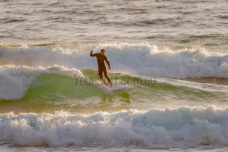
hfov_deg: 3.4
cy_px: 74
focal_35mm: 613
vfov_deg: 2.2
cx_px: 111
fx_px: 3882
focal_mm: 500
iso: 320
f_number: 5.6
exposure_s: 1/2000
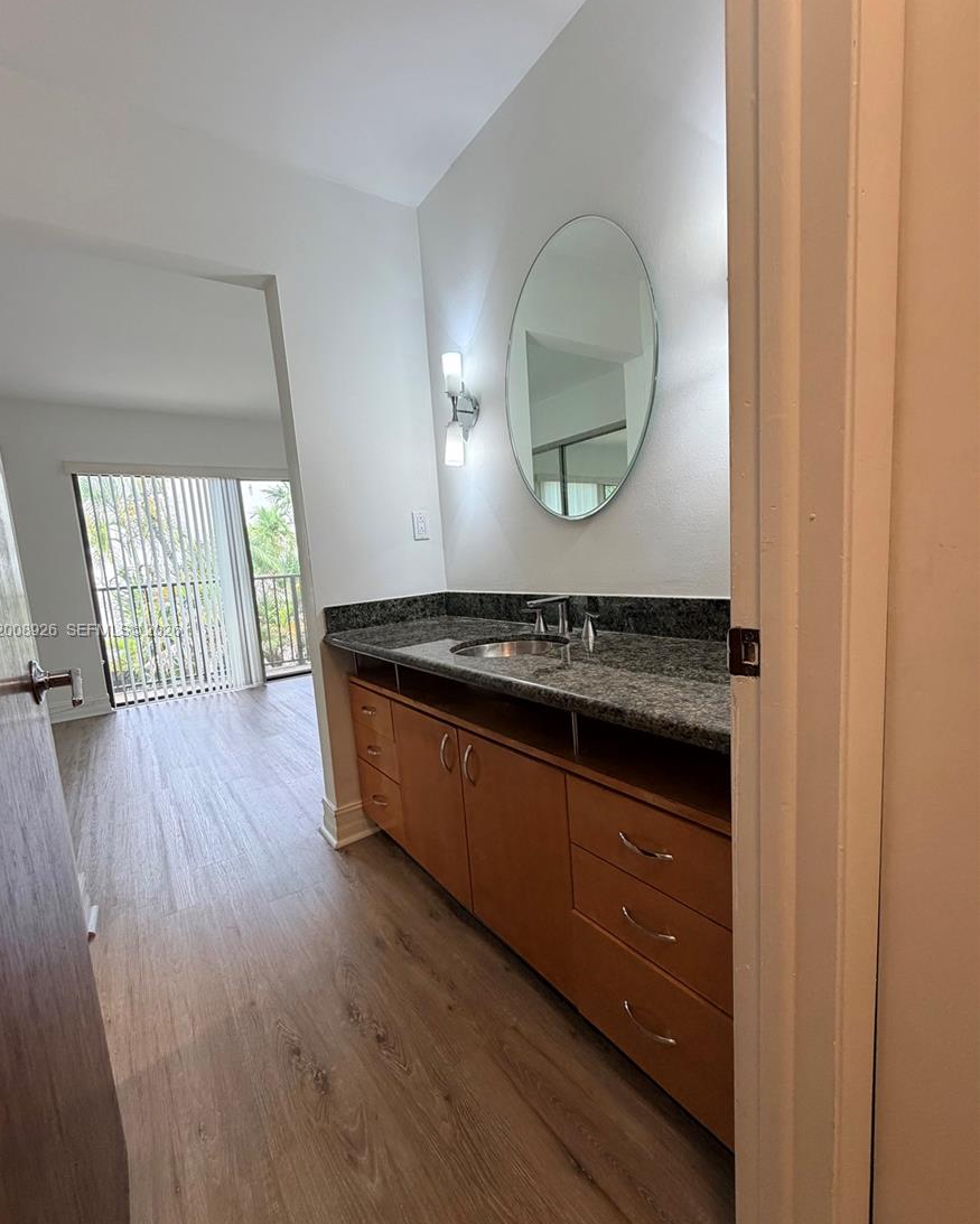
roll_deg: +3.9
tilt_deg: -8.5
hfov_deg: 84.0
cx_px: 477
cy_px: 632
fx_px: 544
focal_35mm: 15
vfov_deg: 96.7
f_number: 2.2
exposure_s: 1/120
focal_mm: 2.22
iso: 160
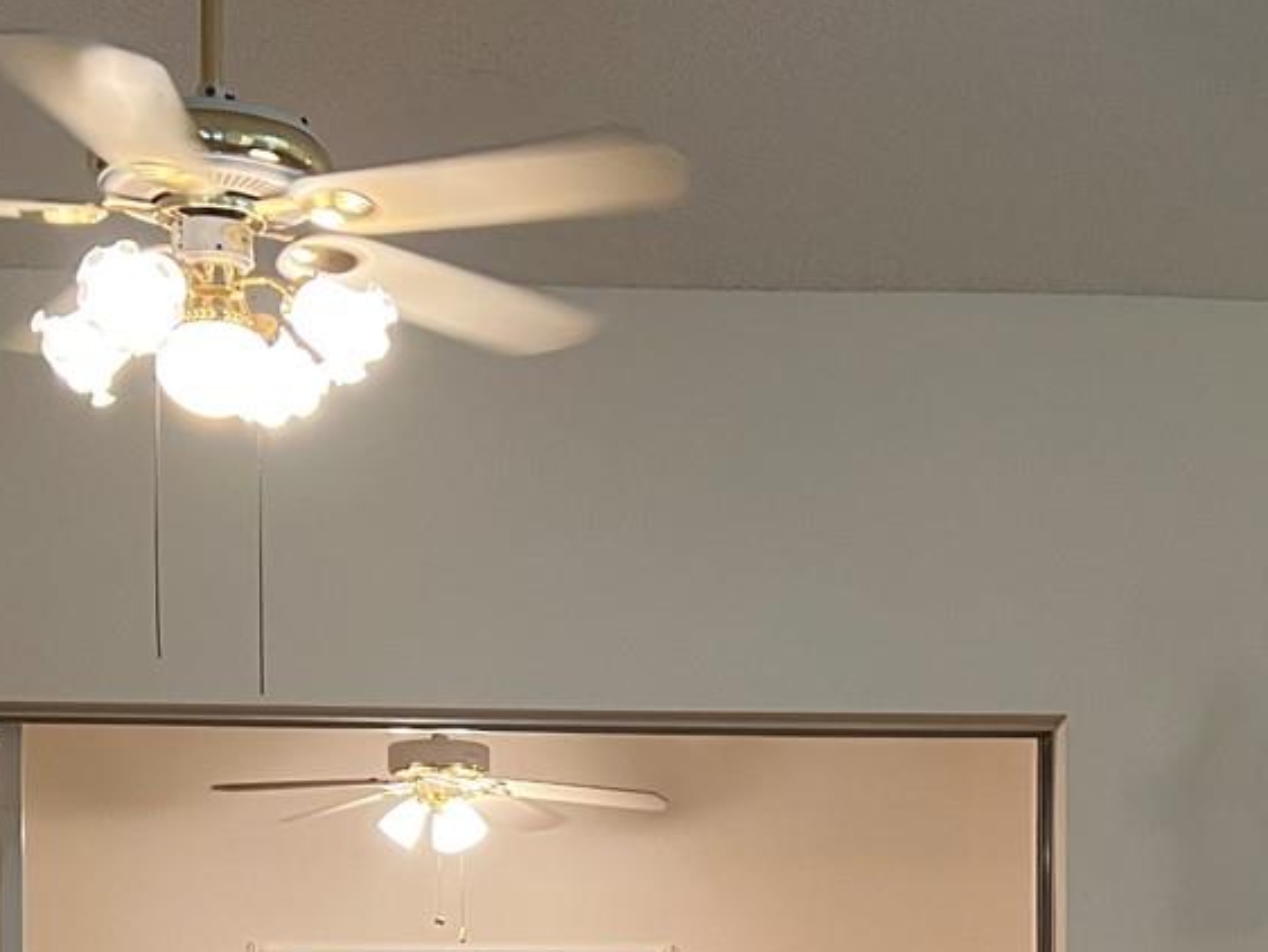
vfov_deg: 19.2
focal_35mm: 74
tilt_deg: +0.4
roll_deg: +0.0
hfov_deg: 26.2
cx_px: 781
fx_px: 2712
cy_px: 1017
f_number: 1.5
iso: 100
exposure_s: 1/60
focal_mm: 5.7
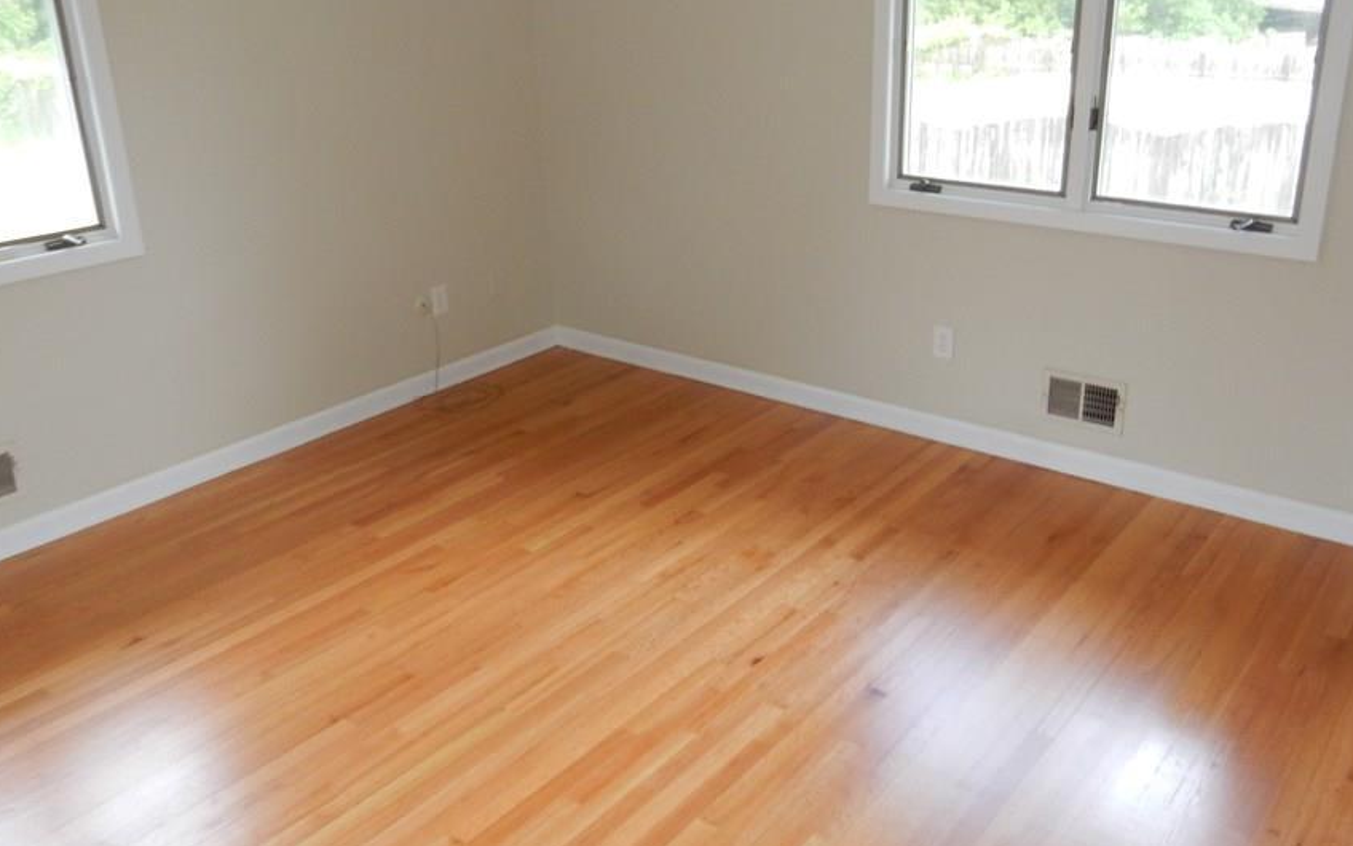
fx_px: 1180
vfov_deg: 39.4
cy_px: 370
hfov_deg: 59.6
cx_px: 704
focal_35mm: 32
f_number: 3.7
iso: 200
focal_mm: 4.5
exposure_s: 1/30
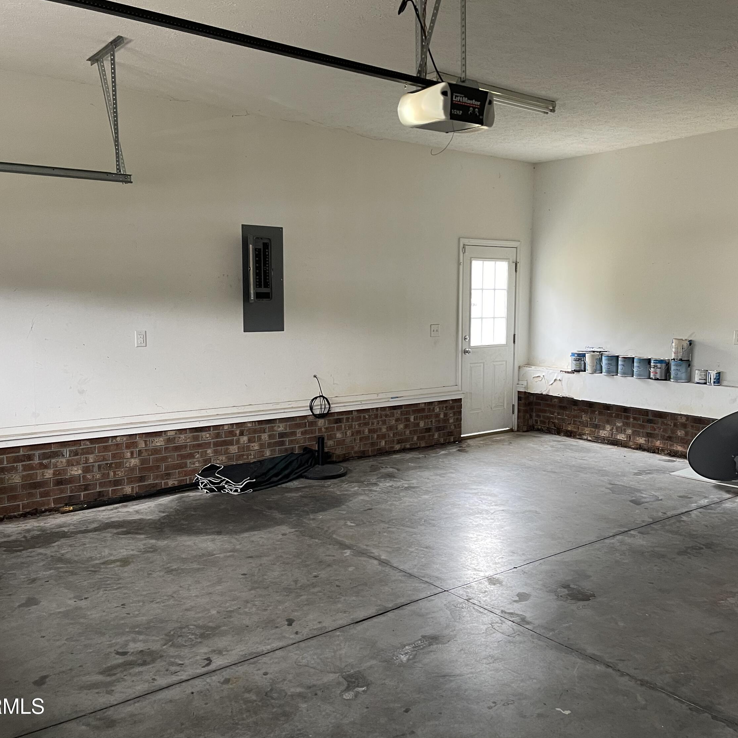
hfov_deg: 52.5
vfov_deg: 52.5
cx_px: 386
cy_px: 367
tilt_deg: -5.7
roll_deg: -0.6
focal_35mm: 31
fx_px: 748
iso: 160
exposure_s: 1/60
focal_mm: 5.1
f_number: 1.6
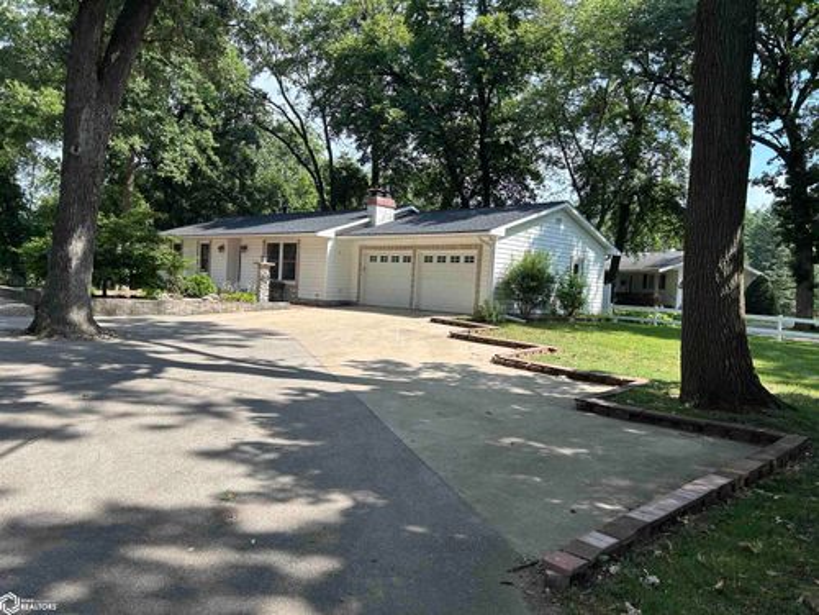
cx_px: 410
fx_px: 615
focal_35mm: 26
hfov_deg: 67.3
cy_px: 308
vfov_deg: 53.1
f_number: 1.5
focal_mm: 5.7
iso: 50
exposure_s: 1/1280
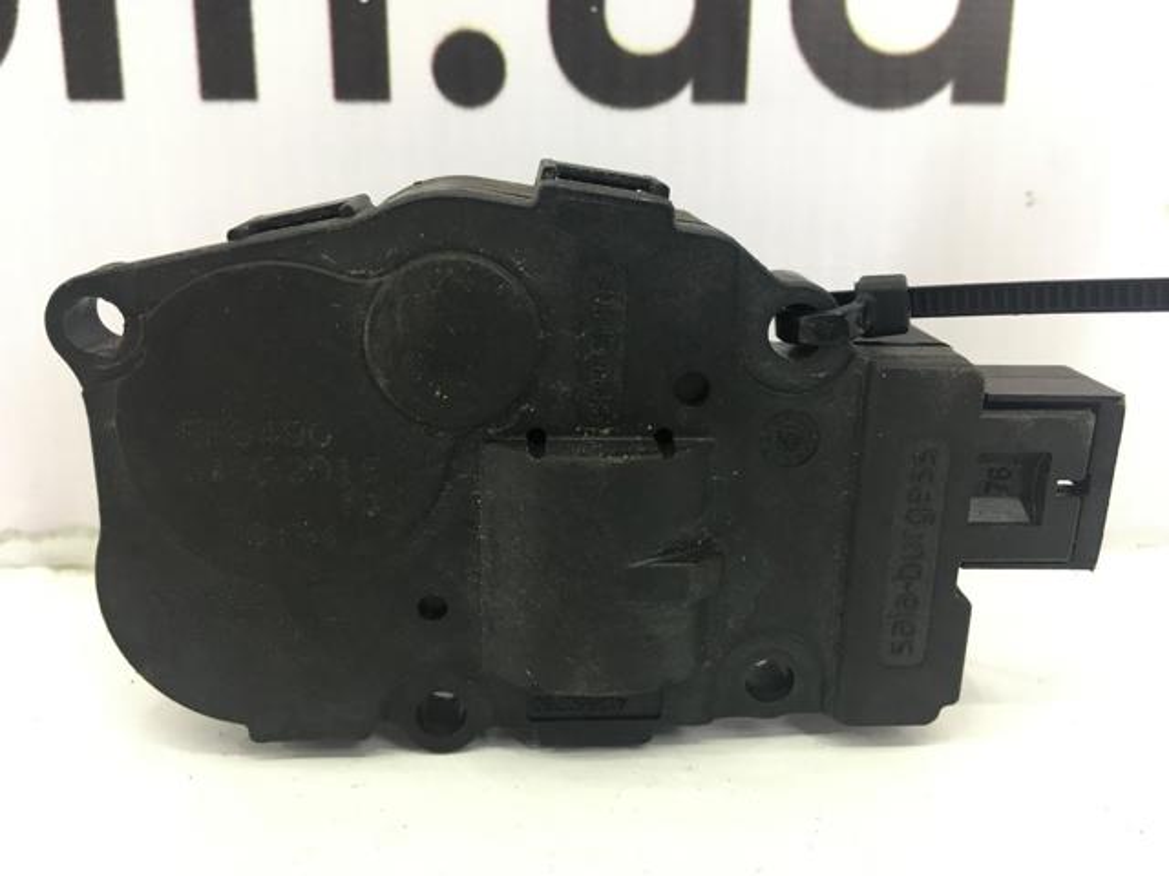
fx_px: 979
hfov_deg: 61.7
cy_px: 438
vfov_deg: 48.2
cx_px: 584
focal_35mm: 29
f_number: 2.2
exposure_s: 1/33
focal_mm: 4.15
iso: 40
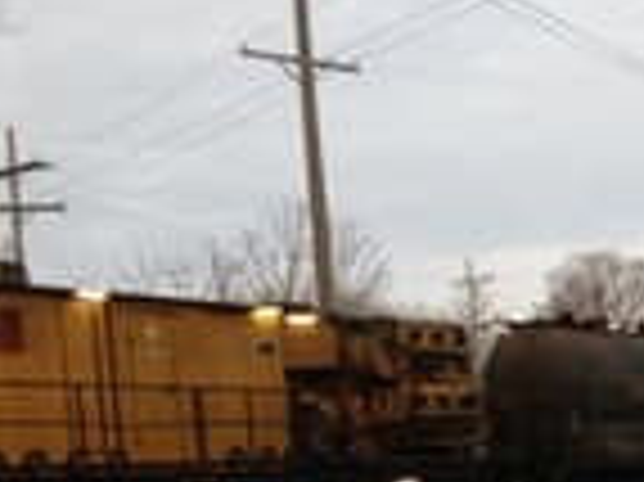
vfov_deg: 14.8
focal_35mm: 98
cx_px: 824
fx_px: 1822
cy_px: 509
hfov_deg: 18.7
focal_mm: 4.28
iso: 50
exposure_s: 1/120
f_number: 2.4
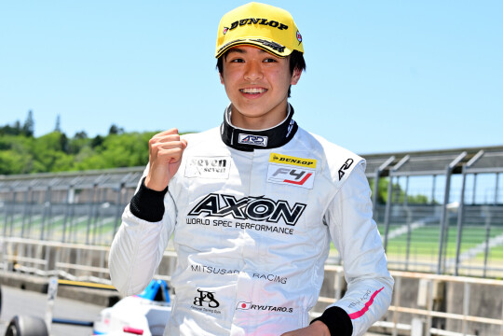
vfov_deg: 13.0
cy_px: 168
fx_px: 1467
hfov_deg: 19.5
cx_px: 252
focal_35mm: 105
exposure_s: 1/200
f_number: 9
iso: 100
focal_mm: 70
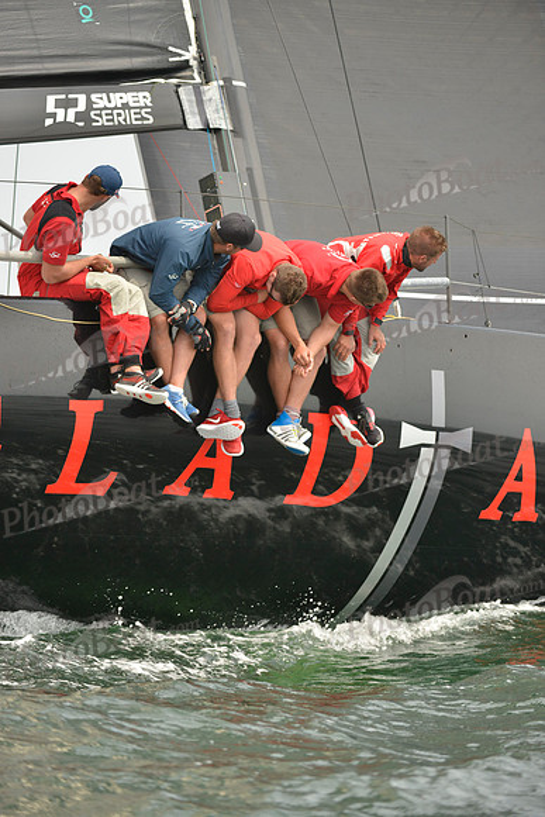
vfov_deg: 10.3
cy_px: 408
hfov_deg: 6.9
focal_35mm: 200
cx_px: 272
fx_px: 4539
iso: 280
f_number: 4.5
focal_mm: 200
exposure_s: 1/1000
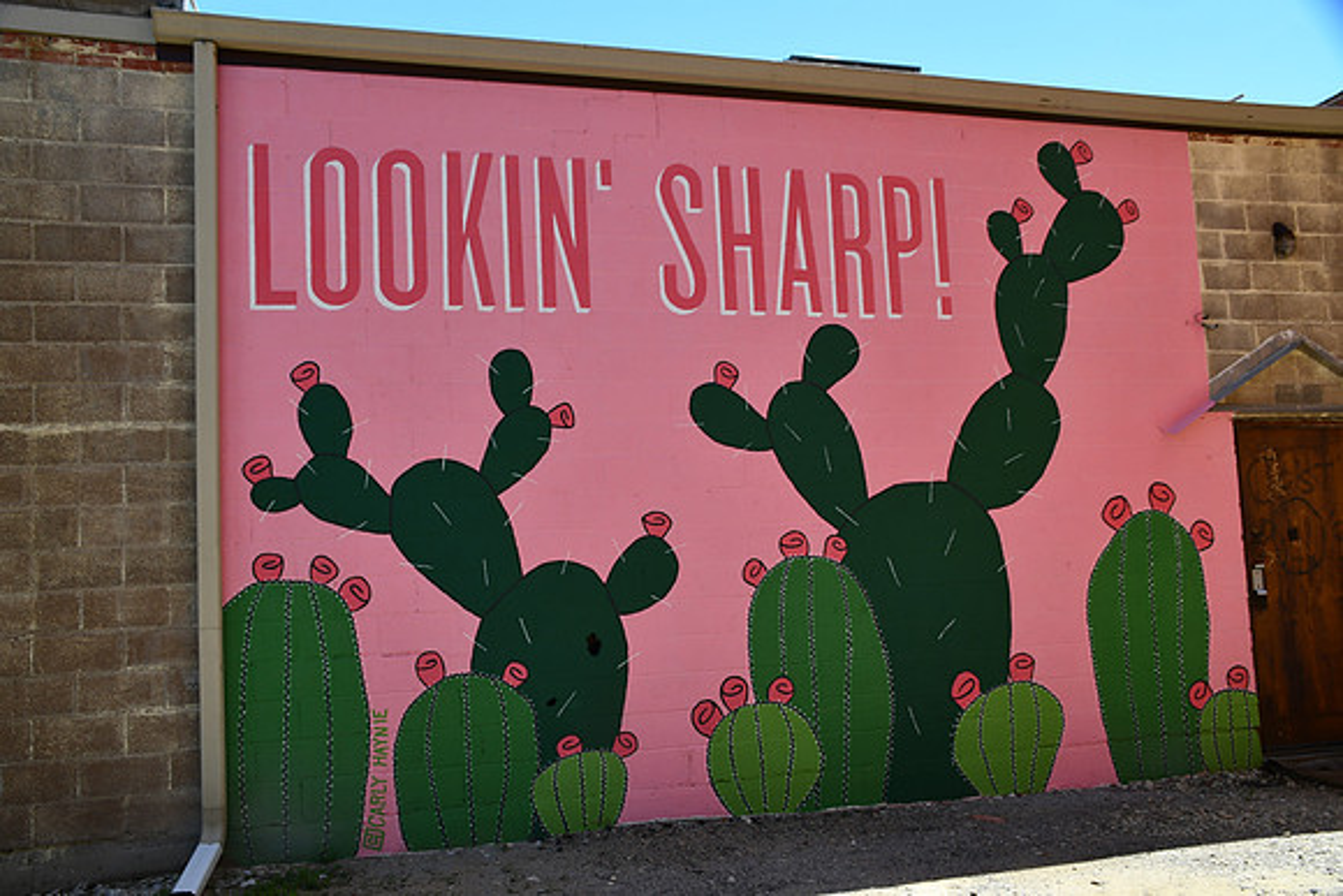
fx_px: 1119
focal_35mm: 30
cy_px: 448
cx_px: 672
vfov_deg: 43.6
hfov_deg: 61.9
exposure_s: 1/250
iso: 140
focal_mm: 20
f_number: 8
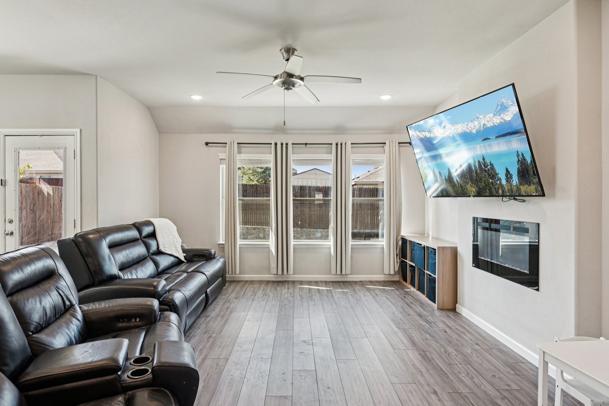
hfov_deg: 82.5
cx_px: 294
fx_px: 347
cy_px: 199
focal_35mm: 21
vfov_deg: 60.6
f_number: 8
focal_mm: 19.5
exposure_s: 1/30
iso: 400
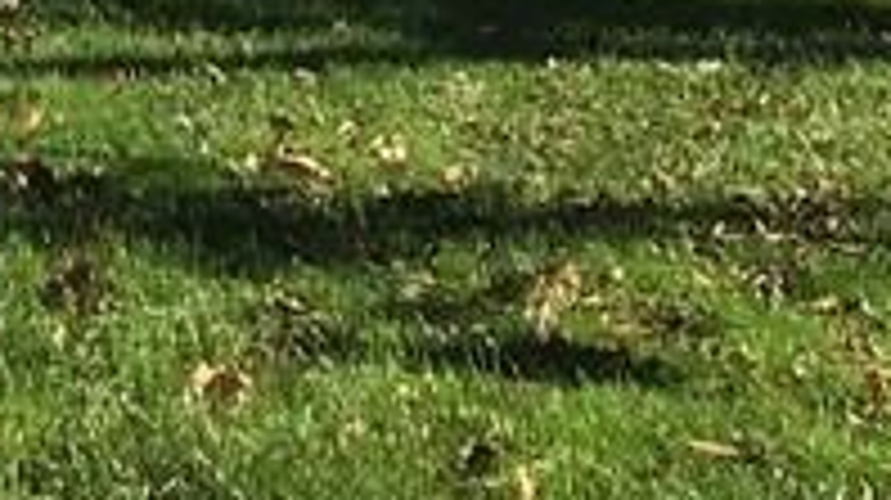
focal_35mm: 158
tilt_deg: +5.4
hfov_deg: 12.4
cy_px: -910
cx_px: -716
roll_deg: -1.5
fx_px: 3730
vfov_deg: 7.0
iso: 20
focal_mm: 3.99
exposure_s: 1/1088
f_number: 1.8
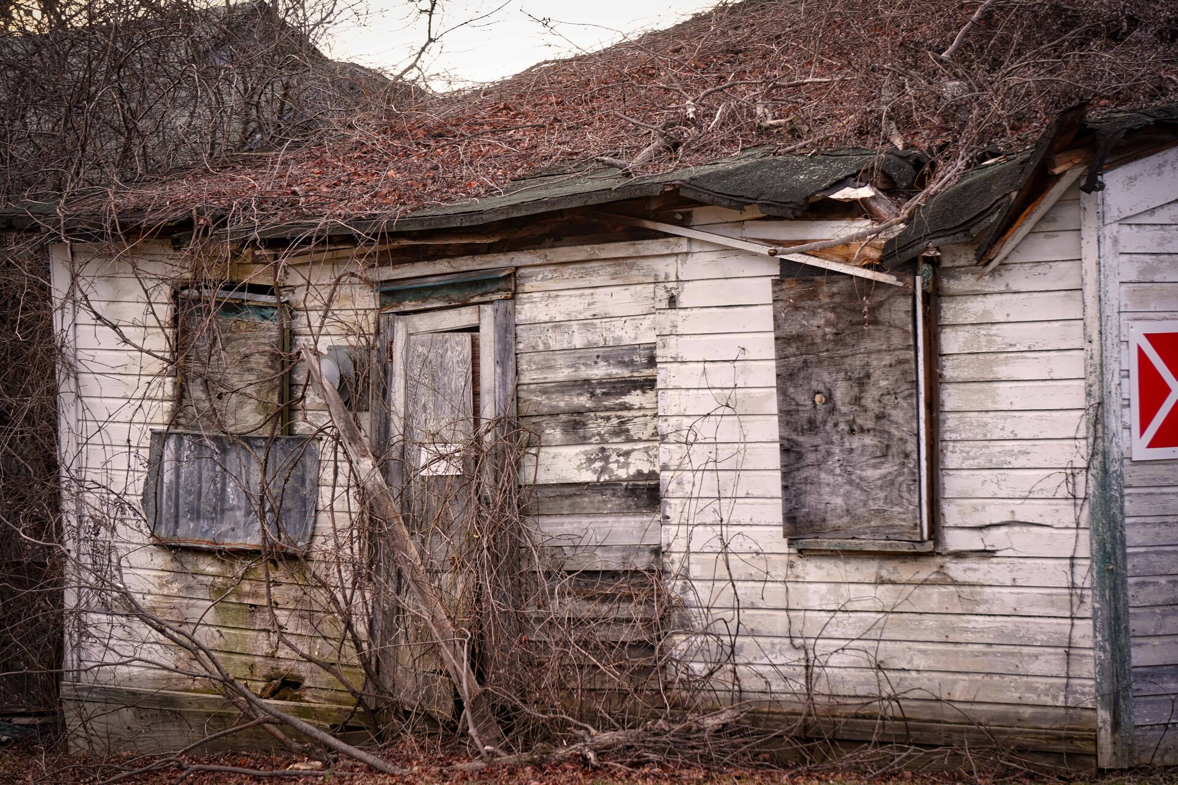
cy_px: 392
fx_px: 4613
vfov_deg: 9.7
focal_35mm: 141
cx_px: 589
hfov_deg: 14.6
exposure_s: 1/160
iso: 200
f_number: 5.6
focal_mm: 94
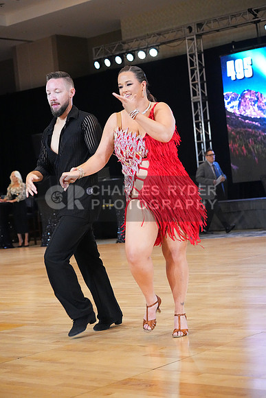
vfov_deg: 28.1
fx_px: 797
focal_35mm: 72
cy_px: 199
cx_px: 133
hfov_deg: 18.9
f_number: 5
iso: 12800
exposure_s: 1/400
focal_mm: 72
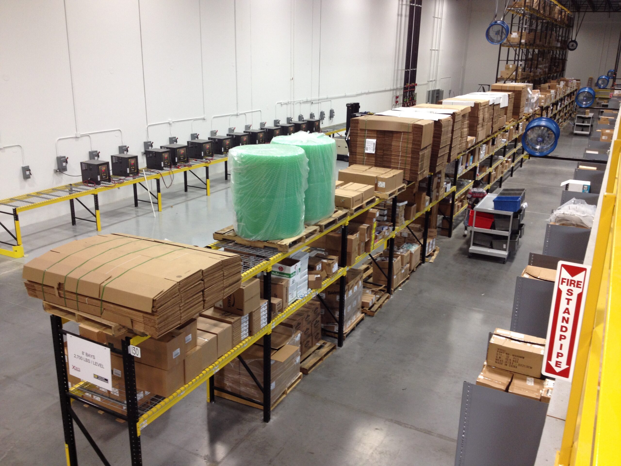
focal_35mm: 35
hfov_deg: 52.6
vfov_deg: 40.7
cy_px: 233
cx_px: 310
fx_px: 628
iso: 80
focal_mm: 4.28
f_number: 2.4
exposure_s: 1/20
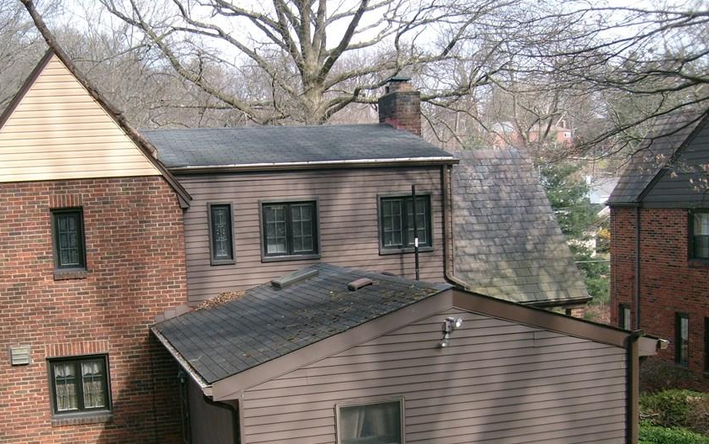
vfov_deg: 28.4
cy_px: 303
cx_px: 285
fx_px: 870
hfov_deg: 44.1
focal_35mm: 45
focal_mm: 5.8
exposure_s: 1/350
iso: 80
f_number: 2.8
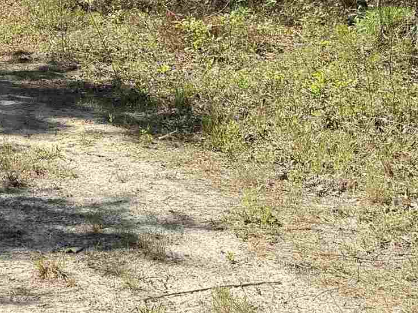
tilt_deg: +5.7
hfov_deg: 18.4
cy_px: -220
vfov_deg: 13.5
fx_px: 1208
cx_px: -115
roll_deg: +0.0
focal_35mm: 100
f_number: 1.78
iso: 100
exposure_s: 1/2299
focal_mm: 6.76
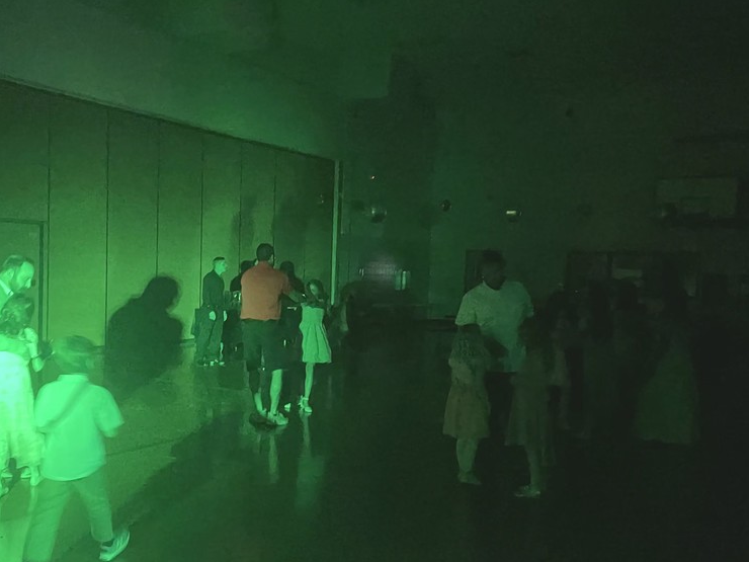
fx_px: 779
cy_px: 337
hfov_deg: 50.9
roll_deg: -1.3
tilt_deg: -4.0
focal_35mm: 36
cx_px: 289
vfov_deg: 39.5
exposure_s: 1/15
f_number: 1.6
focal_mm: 4.2
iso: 6400
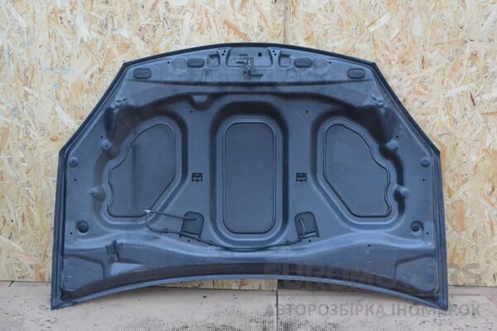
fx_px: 663
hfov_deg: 41.1
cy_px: 166
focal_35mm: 48
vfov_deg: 28.1
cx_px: 248
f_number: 7.1
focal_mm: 32
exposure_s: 1/200
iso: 3200
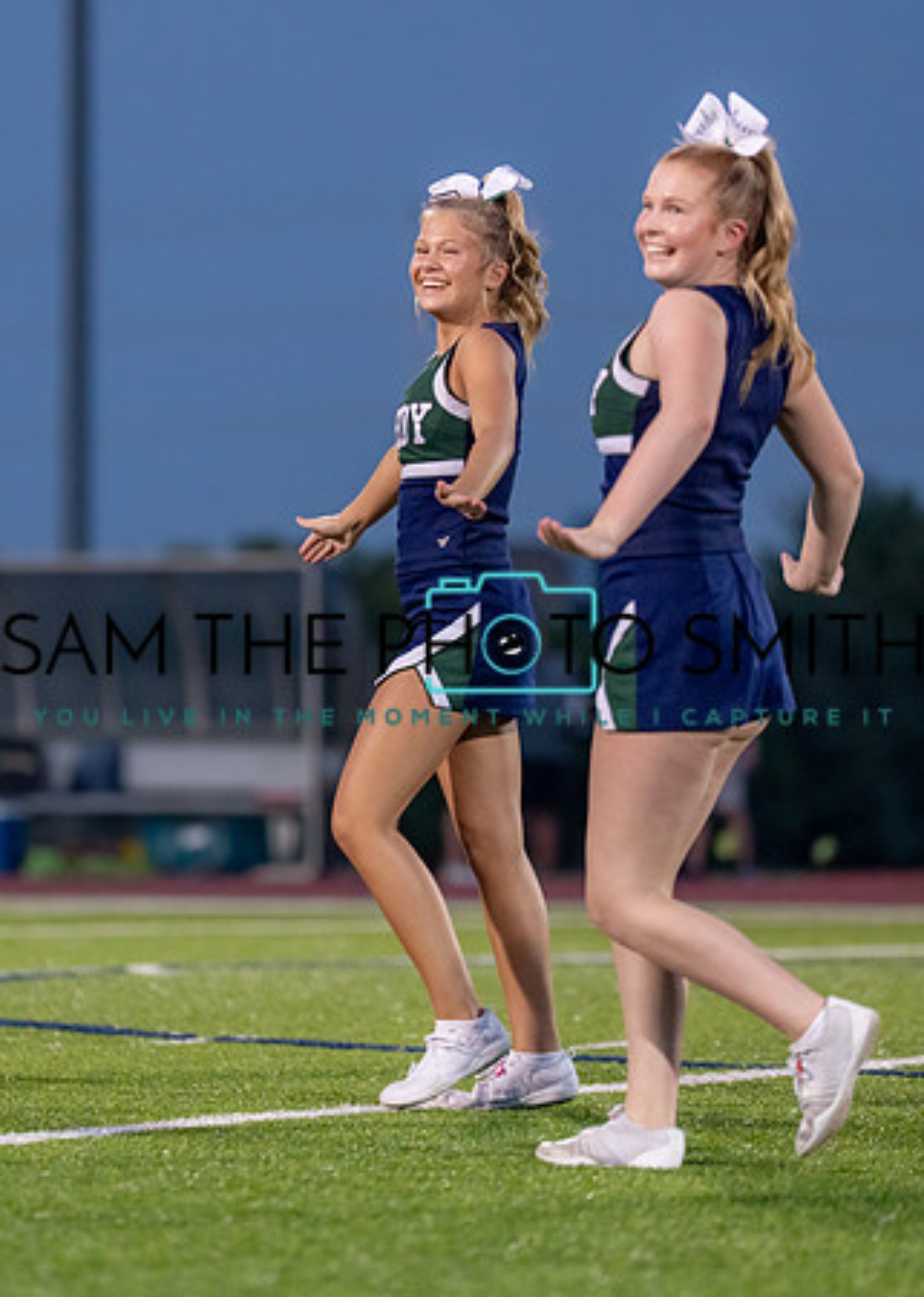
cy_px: 579
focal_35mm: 308
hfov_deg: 4.7
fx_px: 11314
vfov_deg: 6.6
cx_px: 387
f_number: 2.8
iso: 1250
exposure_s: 1/1000
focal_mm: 173
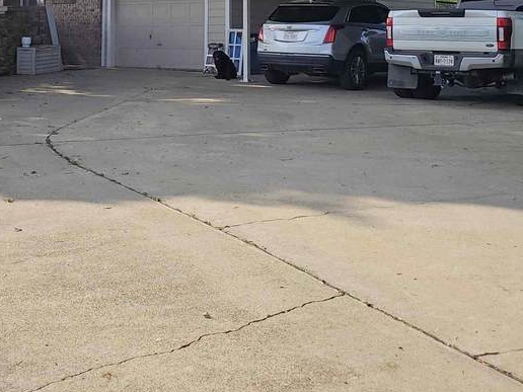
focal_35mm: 57
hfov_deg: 33.6
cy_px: -34
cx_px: 199
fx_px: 861
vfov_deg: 24.1
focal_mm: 6.3
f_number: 1.7
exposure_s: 1/560
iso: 10
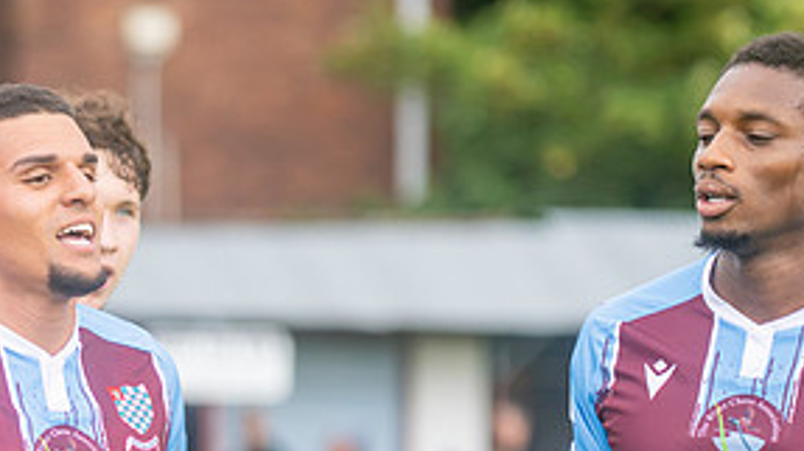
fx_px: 10716
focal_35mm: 503
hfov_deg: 4.3
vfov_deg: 2.4
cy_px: 725
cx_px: -118
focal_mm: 145
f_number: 2.8
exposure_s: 1/1250
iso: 450
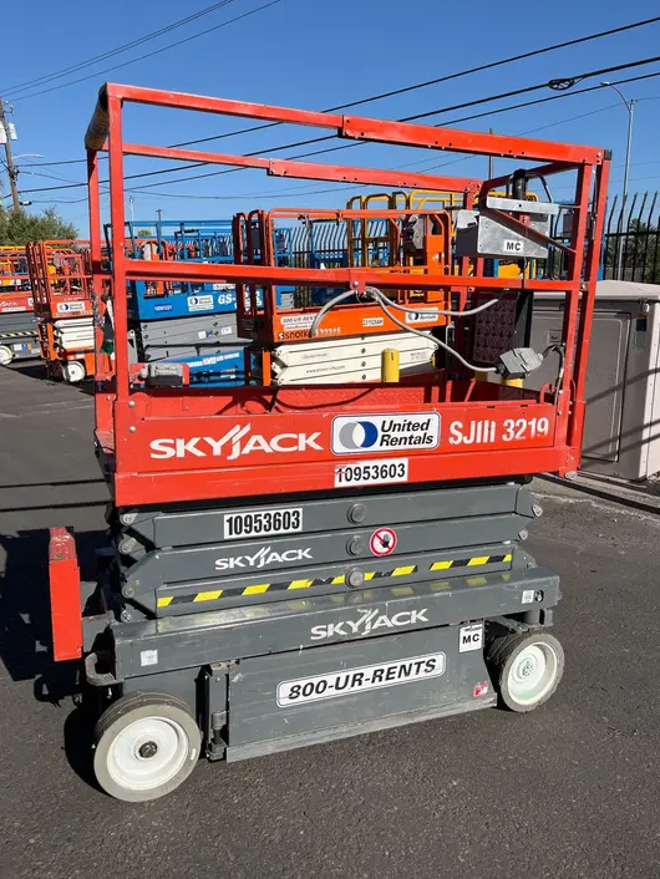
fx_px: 686
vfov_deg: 65.3
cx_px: 328
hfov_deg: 51.4
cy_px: 439
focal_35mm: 27
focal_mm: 5.1
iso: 50
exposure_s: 1/4854
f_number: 1.6
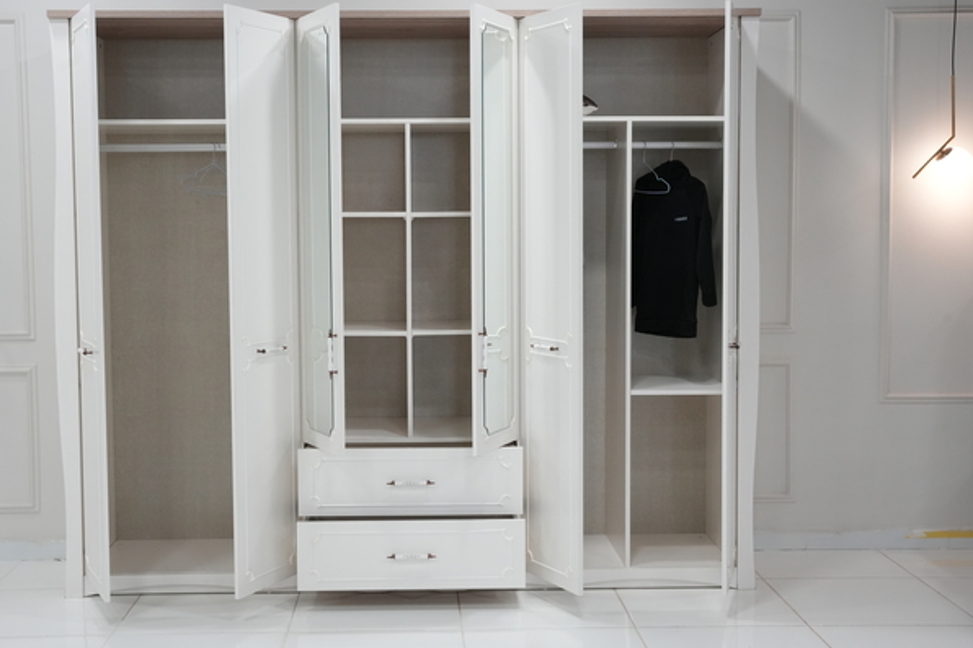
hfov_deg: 40.2
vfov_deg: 27.4
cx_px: 440
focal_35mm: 49
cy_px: 311
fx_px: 1327
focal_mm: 42.1
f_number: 10
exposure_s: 1/80
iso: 3200
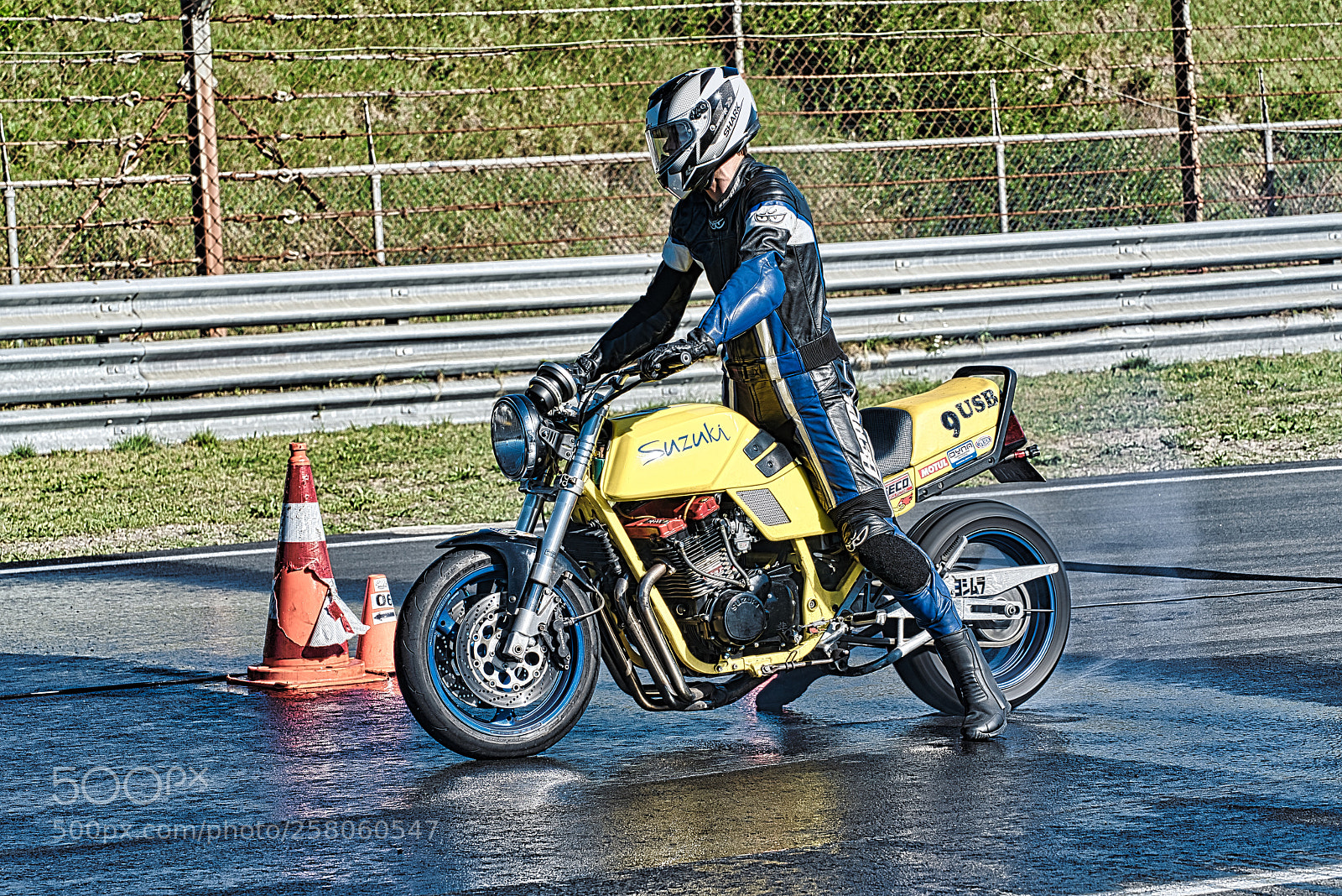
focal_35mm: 117
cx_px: 671
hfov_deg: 17.5
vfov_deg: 11.7
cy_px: 448
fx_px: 4363
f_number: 8
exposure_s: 1/80
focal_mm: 117
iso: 100
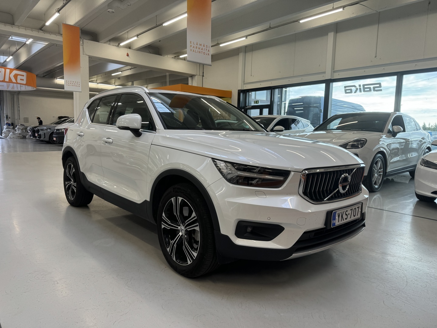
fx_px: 303
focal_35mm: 24
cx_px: 218
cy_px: 164
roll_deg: -0.4
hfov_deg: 71.6
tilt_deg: -5.5
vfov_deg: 56.8
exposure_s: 1/187
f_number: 1.78
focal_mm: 6.86
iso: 64
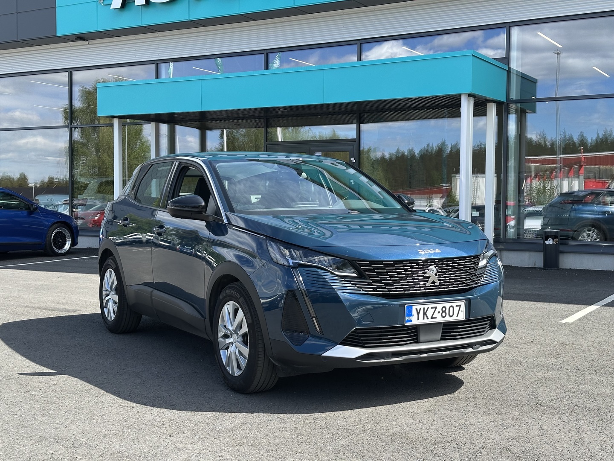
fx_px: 851
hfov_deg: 39.7
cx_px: 307
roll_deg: -0.3
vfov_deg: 30.3
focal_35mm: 48
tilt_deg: -1.7
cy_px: 230
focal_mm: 6.86
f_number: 1.78
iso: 64
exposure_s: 1/729
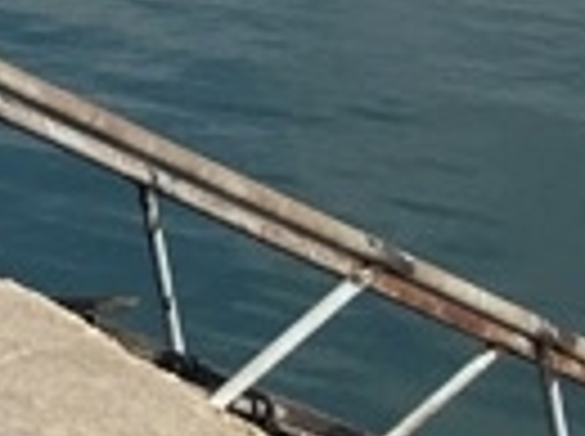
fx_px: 3863
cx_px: -860
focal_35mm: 229
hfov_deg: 8.0
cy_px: -1034
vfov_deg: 5.9
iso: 25
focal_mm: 4.15
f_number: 2.2
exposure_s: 1/2849
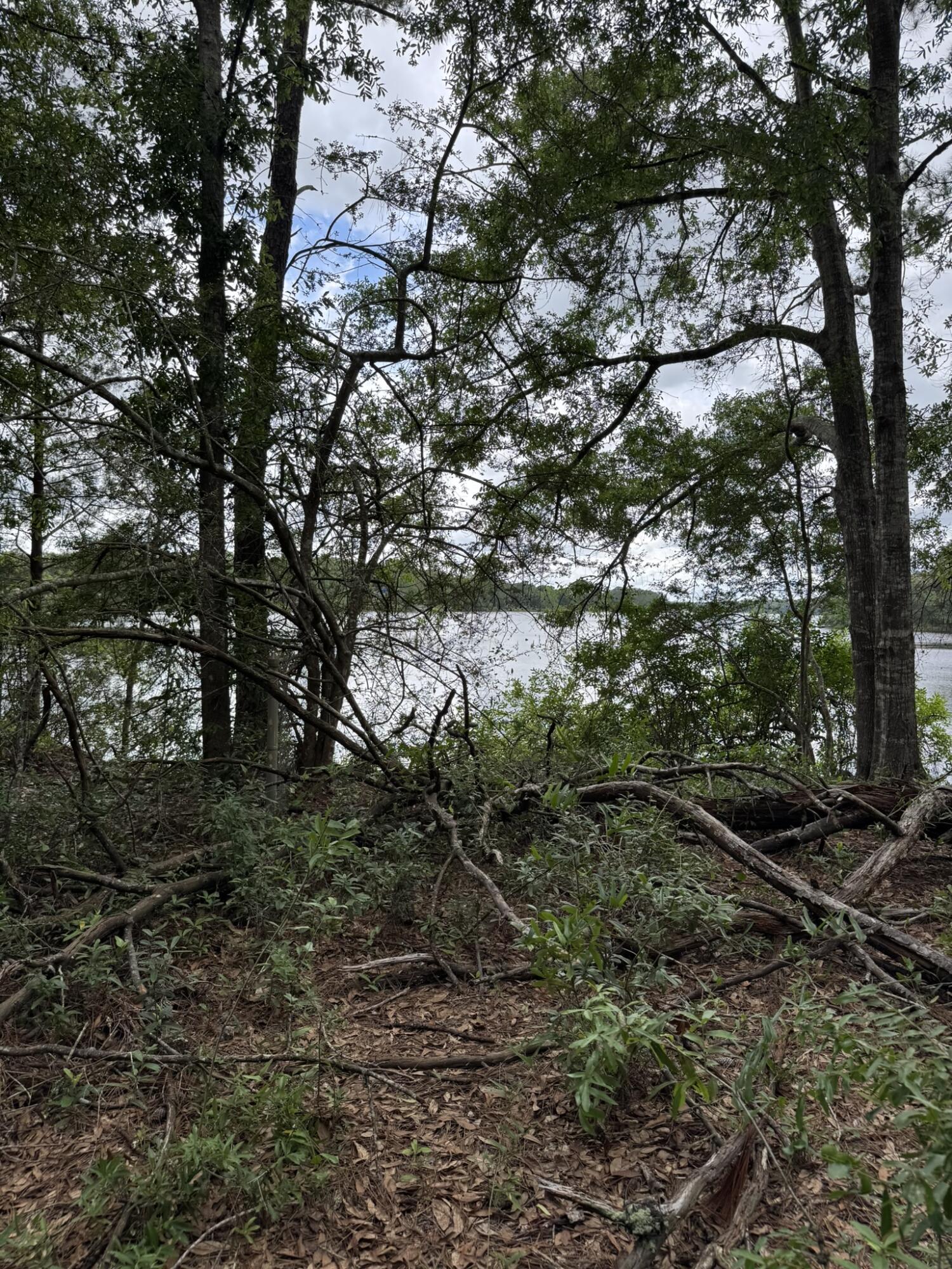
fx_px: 880
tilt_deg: -2.6
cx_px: 476
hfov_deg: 56.8
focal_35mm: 24
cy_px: 634
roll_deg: -0.9
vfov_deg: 71.6
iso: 80
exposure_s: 1/1261
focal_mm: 6.76
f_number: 1.78
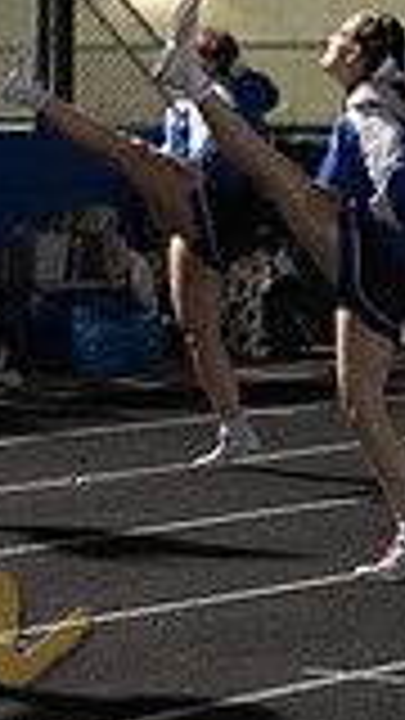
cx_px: -711
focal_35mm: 266
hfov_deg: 4.4
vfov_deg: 8.1
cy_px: 218
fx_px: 5078
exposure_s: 1/400
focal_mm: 70
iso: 4000
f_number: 2.8
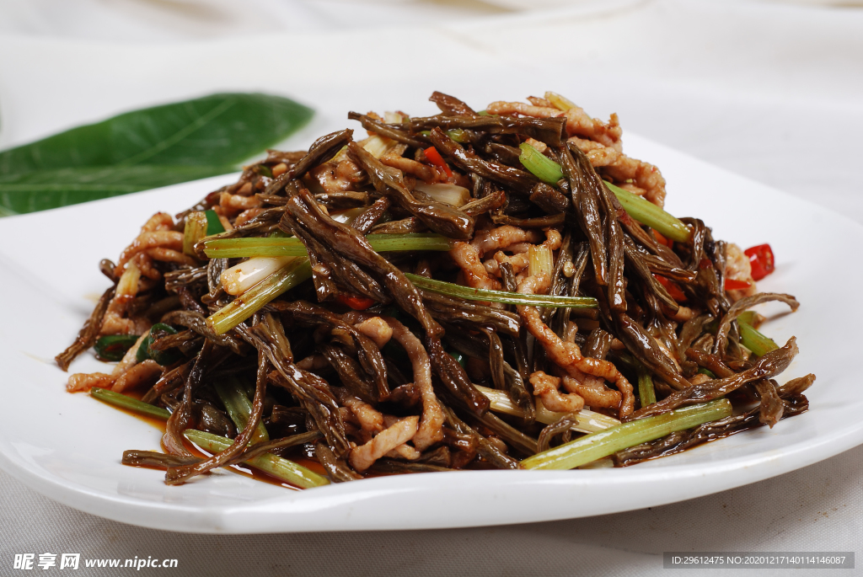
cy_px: 288
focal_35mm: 75
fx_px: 1800
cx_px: 432
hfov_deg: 27.0
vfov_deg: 18.2
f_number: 9
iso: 100
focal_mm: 50
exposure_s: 1/160
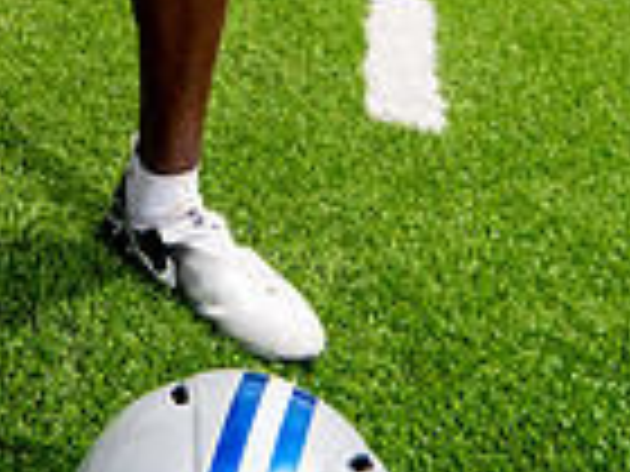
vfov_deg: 15.3
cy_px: -521
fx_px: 1347
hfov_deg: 25.2
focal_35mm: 74
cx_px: 22
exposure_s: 1/250
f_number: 8
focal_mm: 24
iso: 100
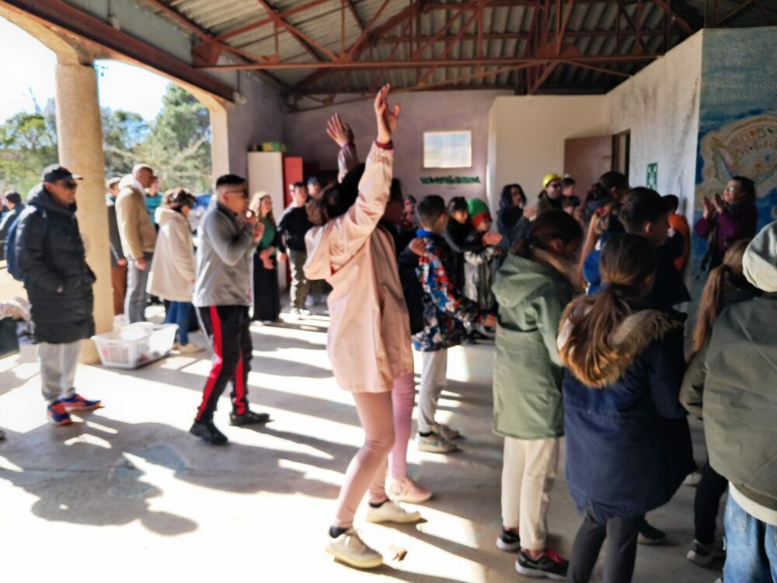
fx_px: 606
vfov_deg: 51.4
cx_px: 388
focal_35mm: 27
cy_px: 292
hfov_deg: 65.3
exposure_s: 1/160
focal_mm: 4
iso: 50
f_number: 1.8
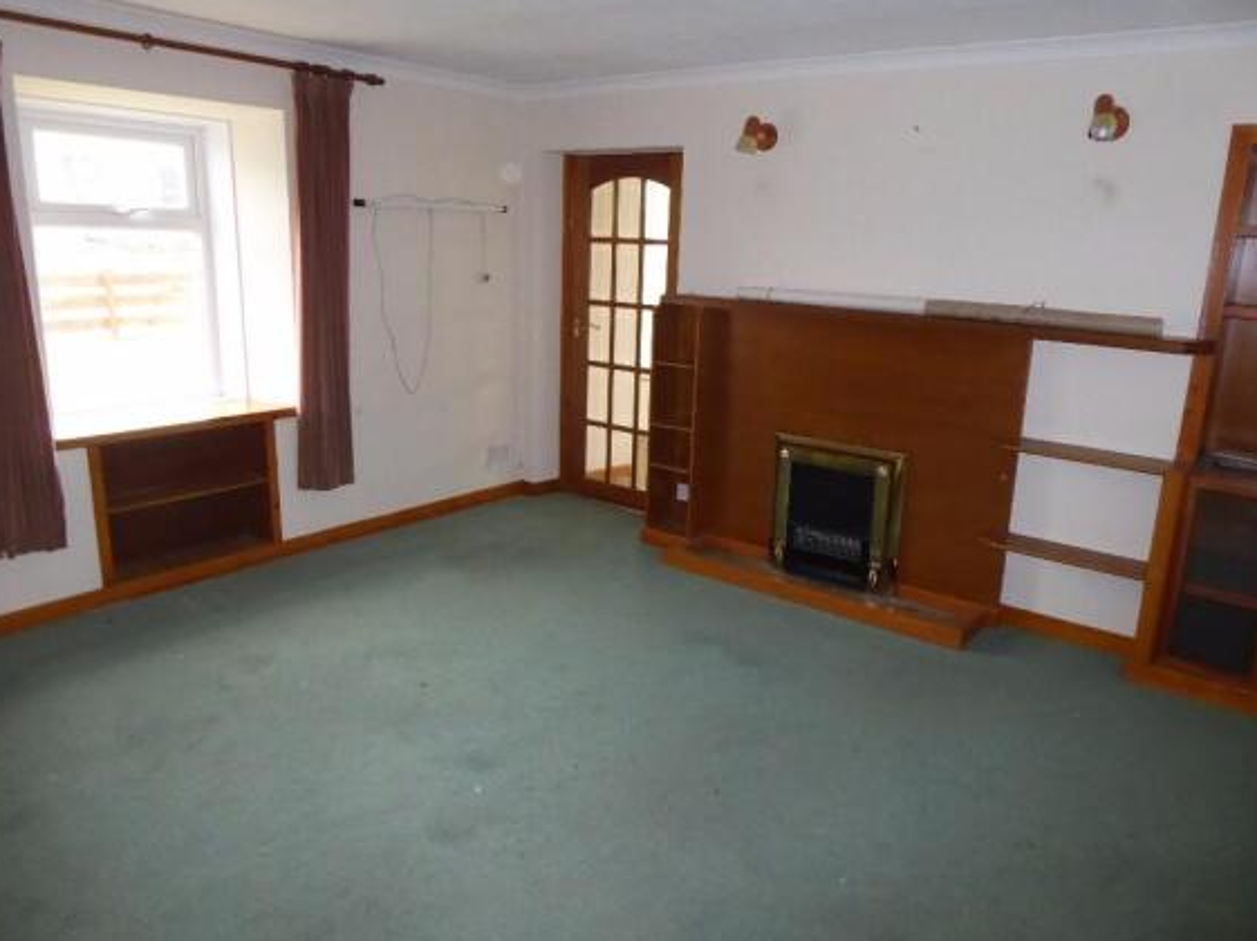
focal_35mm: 26
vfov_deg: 53.0
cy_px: 472
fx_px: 944
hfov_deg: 67.3
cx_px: 640
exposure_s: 1/60
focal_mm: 4.3
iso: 800
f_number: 3.3
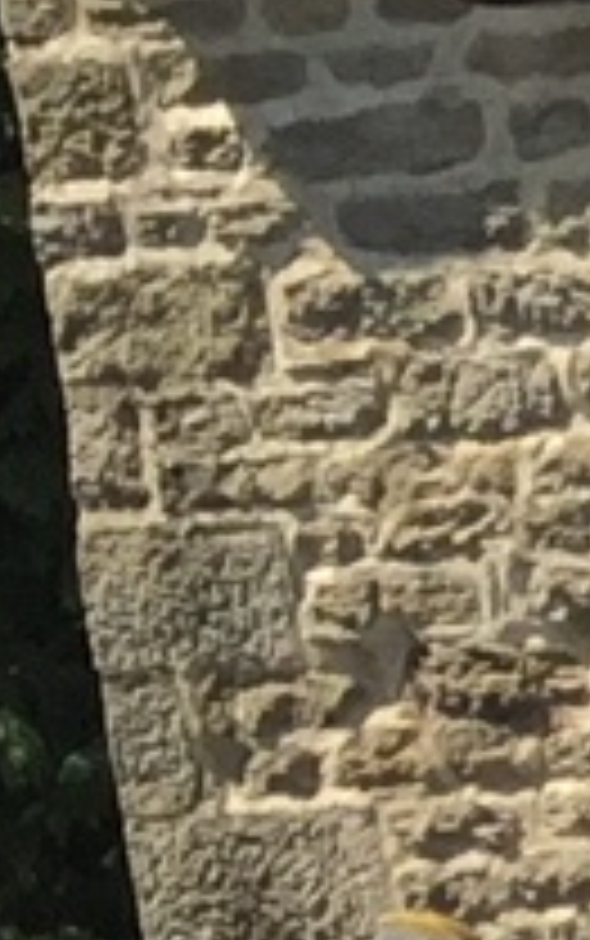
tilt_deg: -9.7
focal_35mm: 301
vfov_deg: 6.9
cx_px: 4112
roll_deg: +2.7
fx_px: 7728
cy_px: 1228
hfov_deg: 3.5
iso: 32
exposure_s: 1/775
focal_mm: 4.15
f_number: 2.2
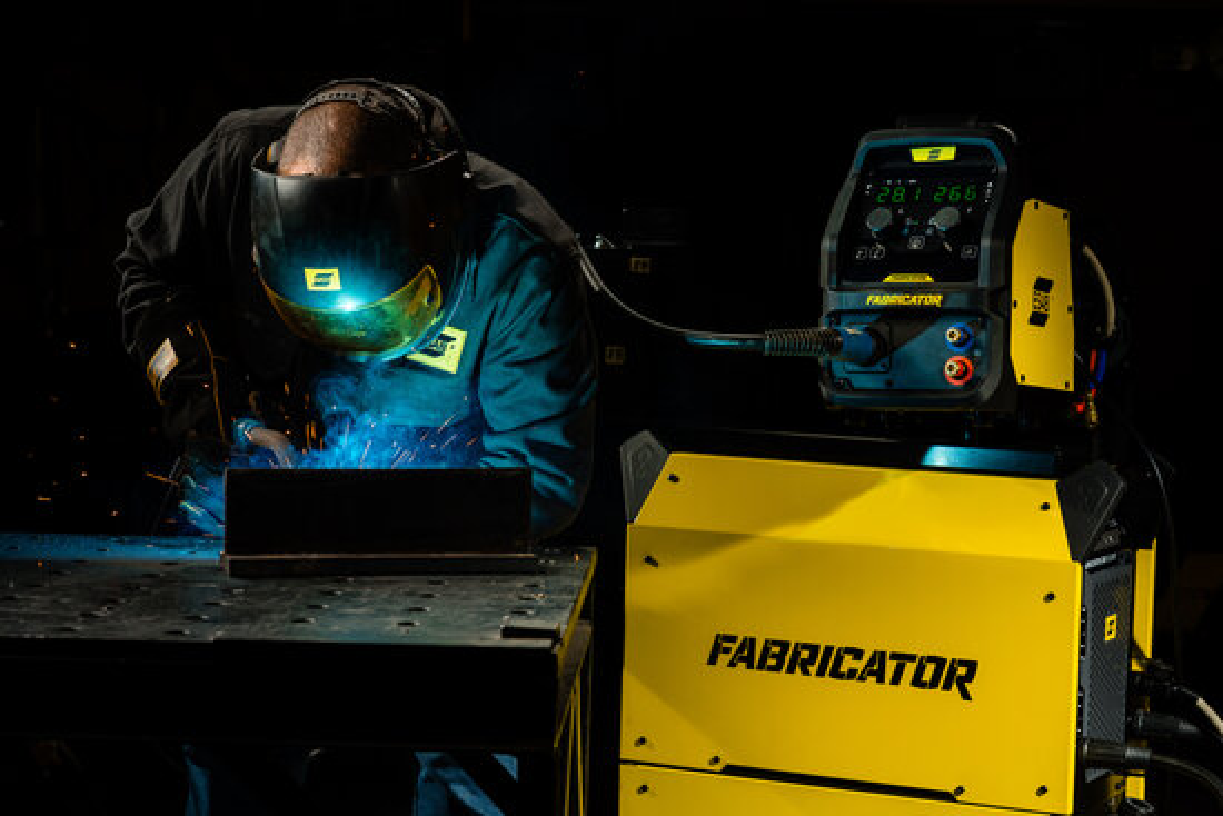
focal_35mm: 85
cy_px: 408
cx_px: 612
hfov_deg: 23.9
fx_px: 2888
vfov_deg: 16.1
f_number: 6.3
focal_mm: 85
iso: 100
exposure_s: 1/200
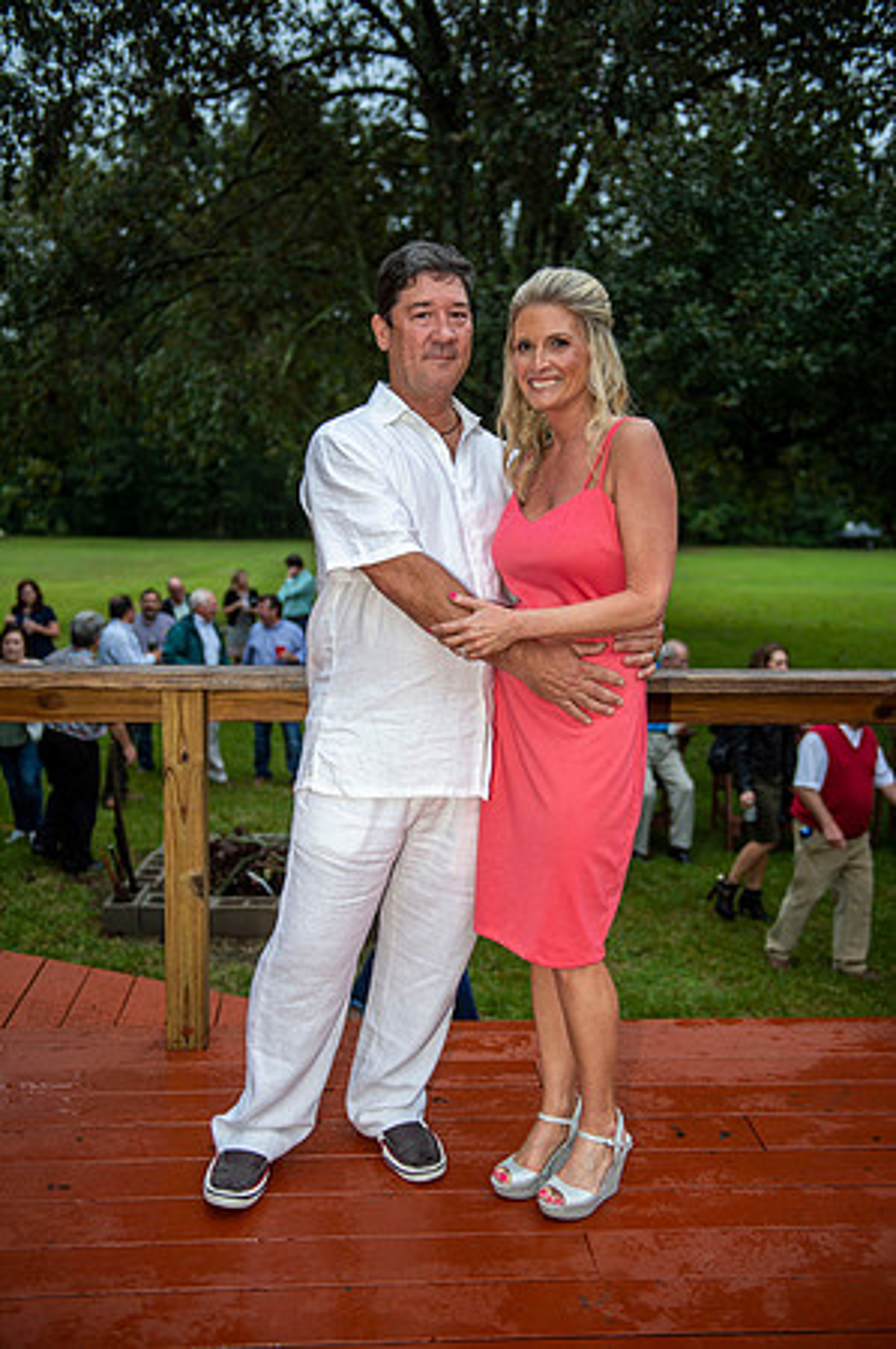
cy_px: 674
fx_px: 1347
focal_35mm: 36
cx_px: 448
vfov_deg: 53.2
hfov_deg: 36.8
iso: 800
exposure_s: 1/200
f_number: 2.8
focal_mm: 36
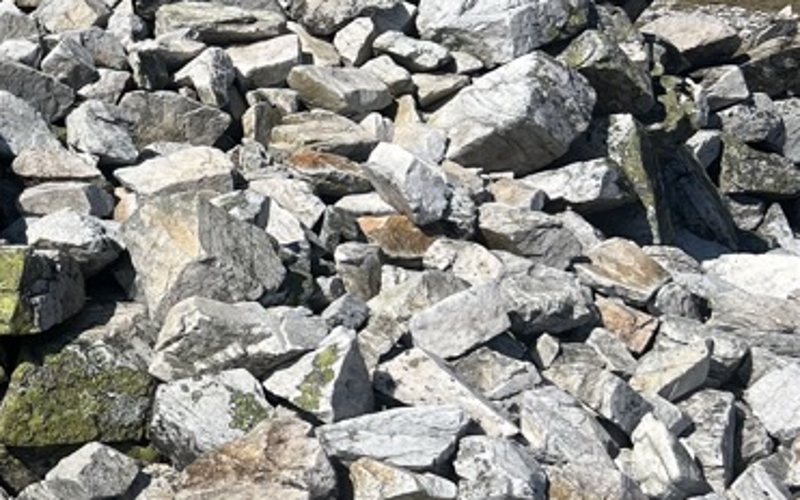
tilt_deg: -18.0
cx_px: -183
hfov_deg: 24.4
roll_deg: -0.3
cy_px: 325
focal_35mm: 76
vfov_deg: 17.1
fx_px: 1657
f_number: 1.5
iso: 50
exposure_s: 1/8000
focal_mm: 5.7
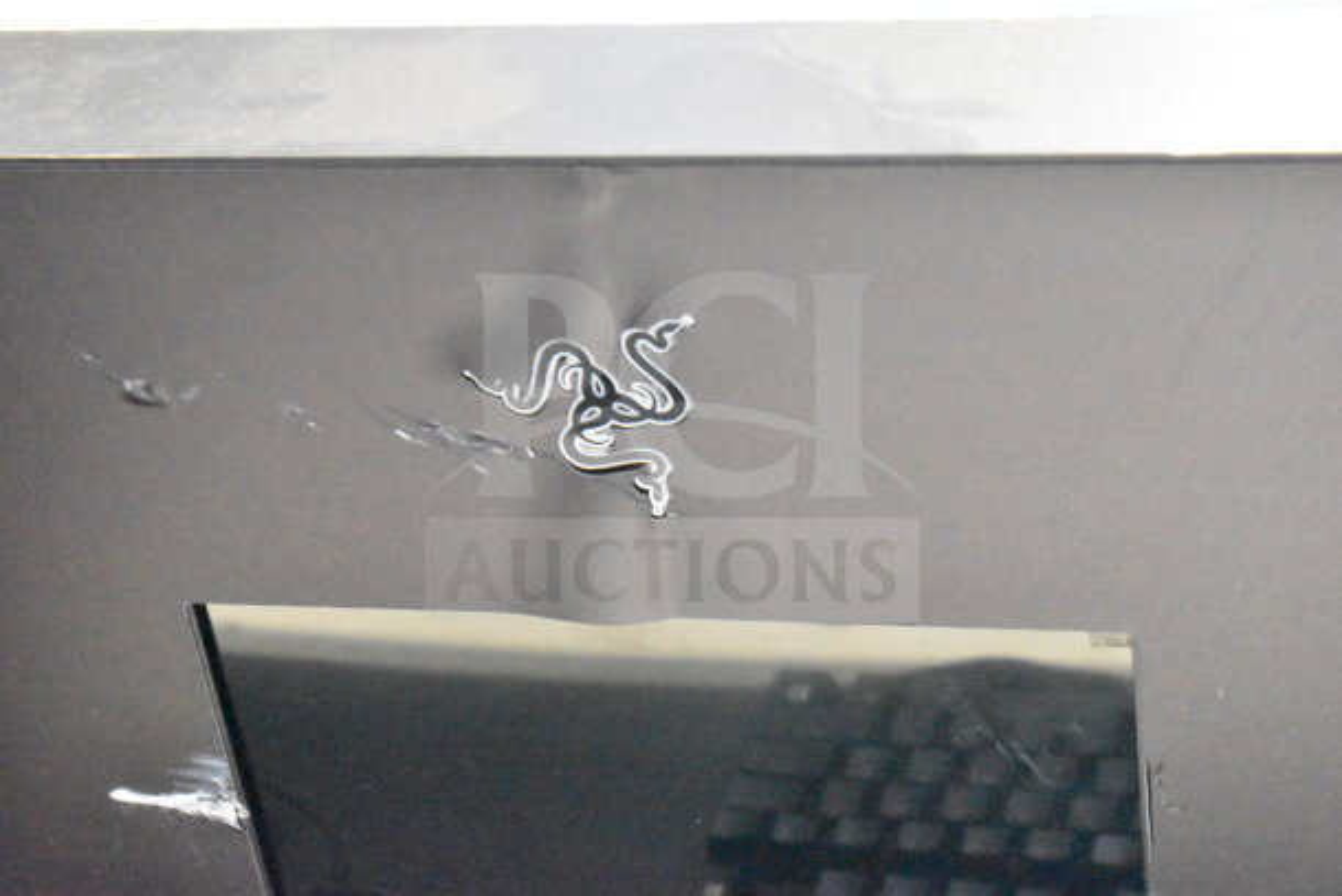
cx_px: 671
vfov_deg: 16.6
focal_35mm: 82
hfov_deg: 24.6
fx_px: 3076
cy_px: 448
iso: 25600
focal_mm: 55
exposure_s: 1/30
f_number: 5.6
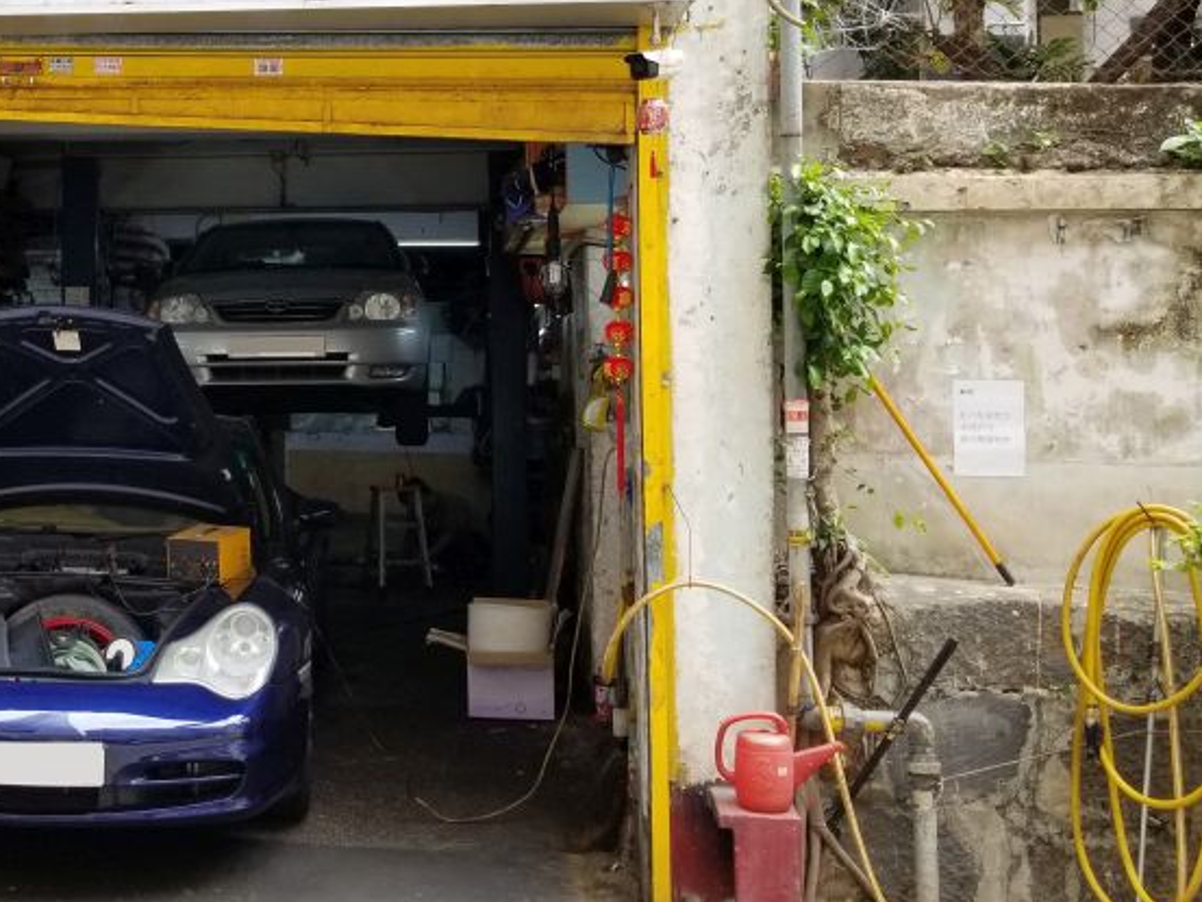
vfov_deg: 30.6
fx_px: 1632
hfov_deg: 38.6
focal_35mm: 47
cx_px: 204
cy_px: 274
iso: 50
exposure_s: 1/255
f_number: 1.7
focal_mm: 4.25
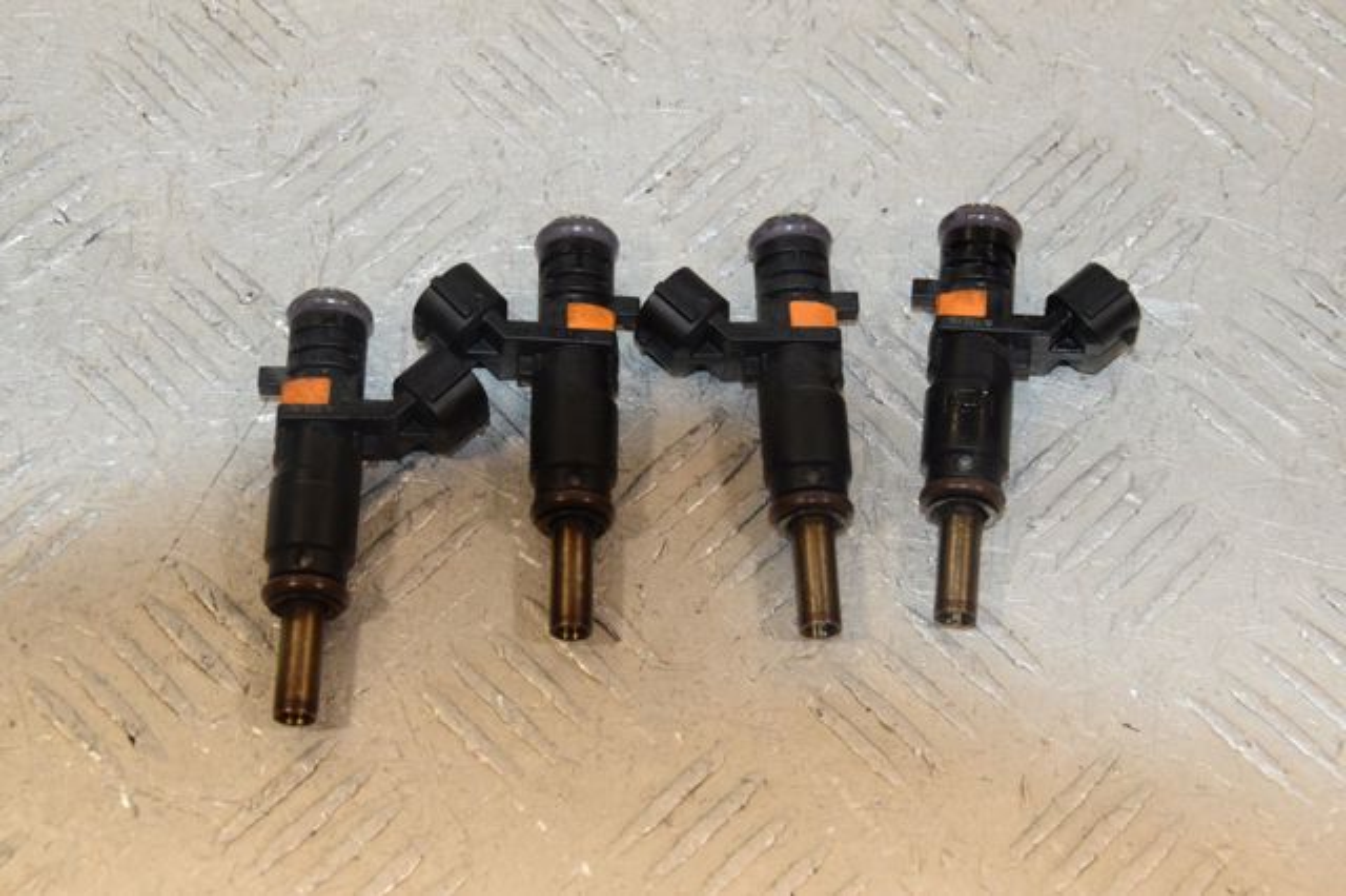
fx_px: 3251
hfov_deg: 23.4
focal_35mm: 87
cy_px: 448
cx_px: 673
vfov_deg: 15.7
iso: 1600
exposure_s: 1/200
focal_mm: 58
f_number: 9
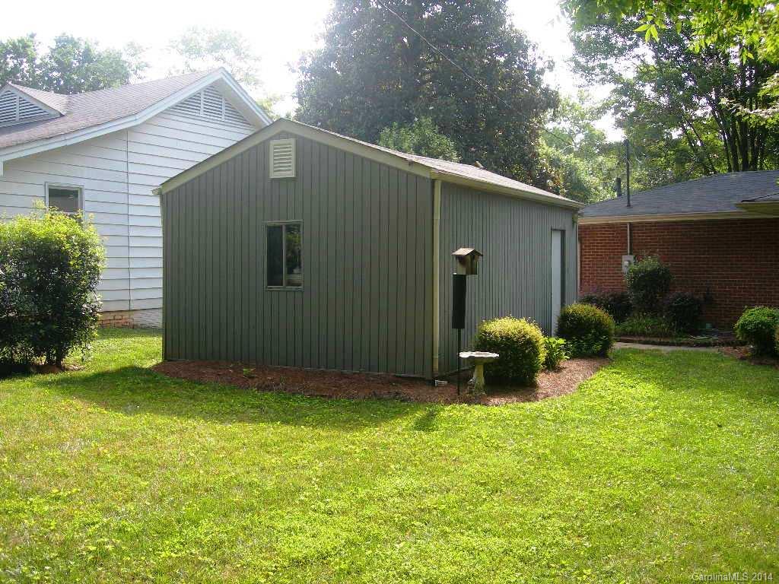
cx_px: 390
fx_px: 855
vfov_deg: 37.7
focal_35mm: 38
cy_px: 292
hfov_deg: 49.0
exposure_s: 1/196
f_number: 2.8
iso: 50
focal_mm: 7.8
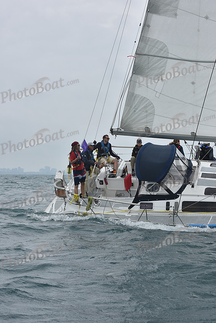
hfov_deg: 16.7
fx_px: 738
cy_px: 162
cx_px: 108
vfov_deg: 24.8
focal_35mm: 82
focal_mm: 82
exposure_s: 1/800
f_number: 9
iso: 250
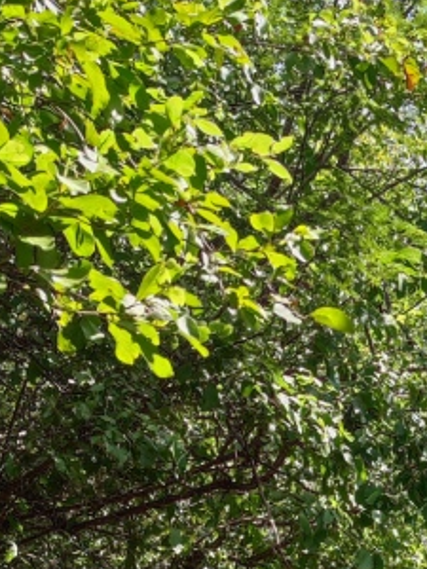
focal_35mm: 82
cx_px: 579
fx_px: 1349
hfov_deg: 16.8
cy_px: 590
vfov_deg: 22.7
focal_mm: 5.89
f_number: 1.89
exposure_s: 1/151
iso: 50
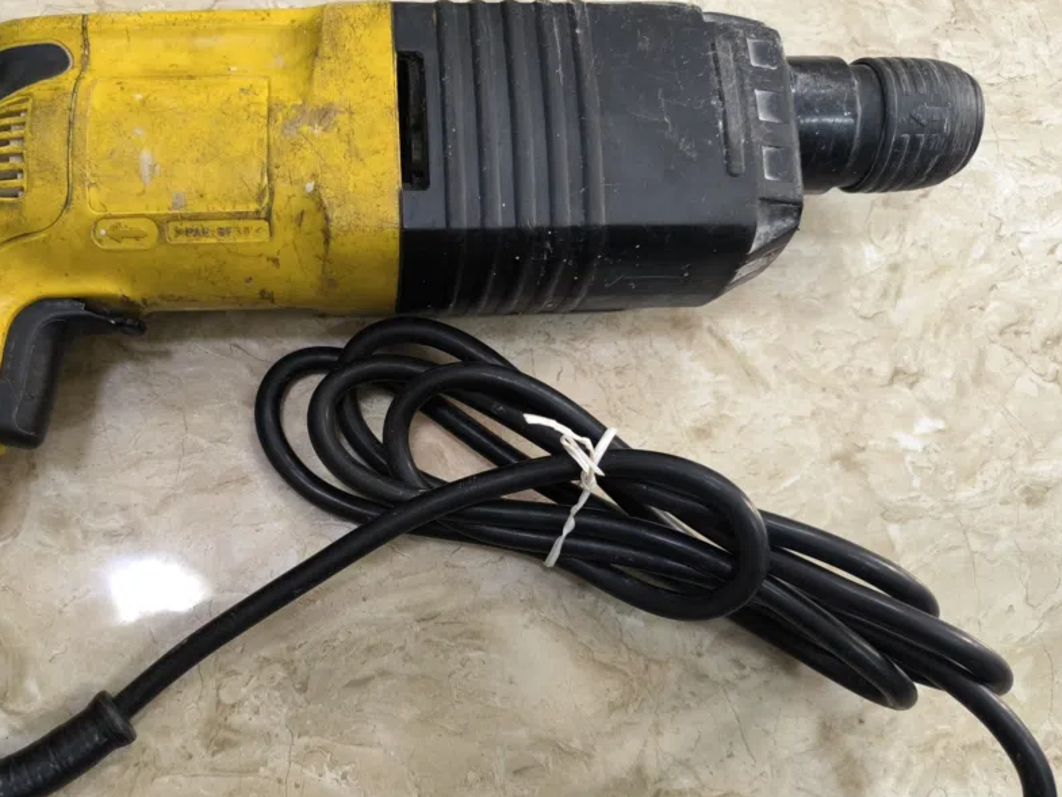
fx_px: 921
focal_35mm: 30
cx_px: 399
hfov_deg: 59.2
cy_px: 453
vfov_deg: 46.7
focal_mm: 6.14
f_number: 1.65
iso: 1000
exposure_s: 1/24
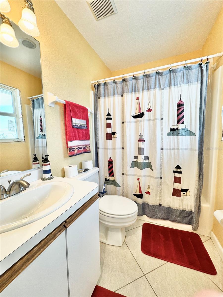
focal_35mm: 14
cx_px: 112
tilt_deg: -5.8
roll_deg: +1.1
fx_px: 120
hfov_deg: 85.7
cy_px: 148
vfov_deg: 102.1
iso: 80
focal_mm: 2.22
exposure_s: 1/120
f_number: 2.2
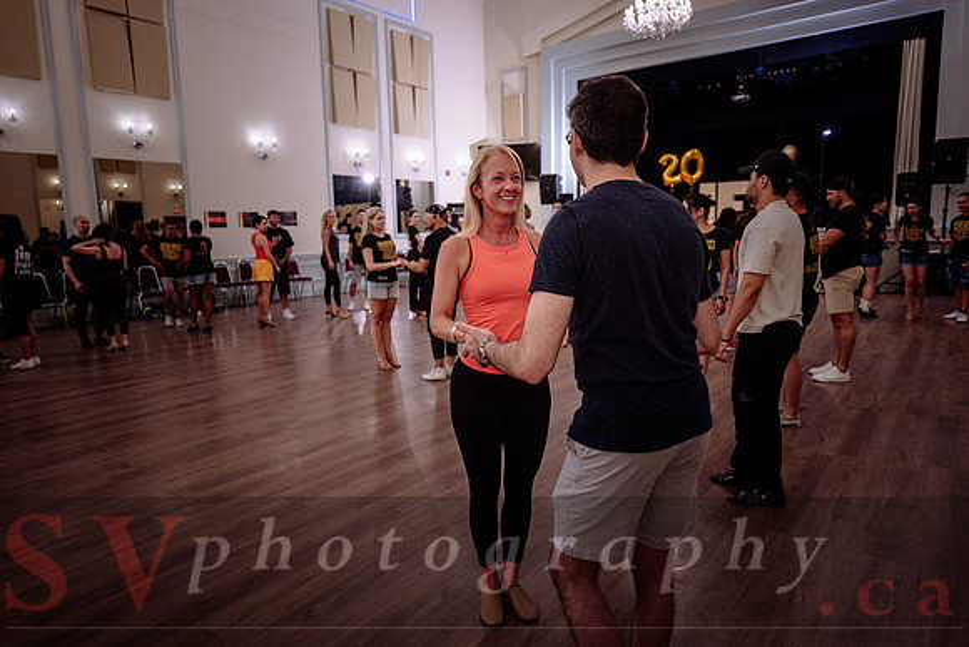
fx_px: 646
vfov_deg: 53.2
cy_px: 324
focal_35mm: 24
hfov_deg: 73.7
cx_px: 484
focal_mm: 24
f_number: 2.8
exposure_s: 1/160
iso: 800
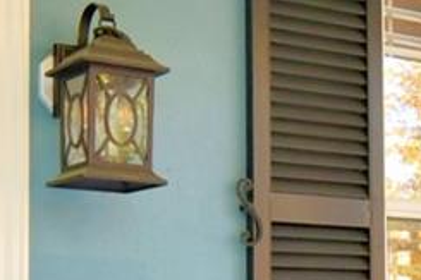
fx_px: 1145
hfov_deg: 20.6
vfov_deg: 13.7
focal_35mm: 98
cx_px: 345
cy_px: 282
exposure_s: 1/125
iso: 400
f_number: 4.5
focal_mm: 10
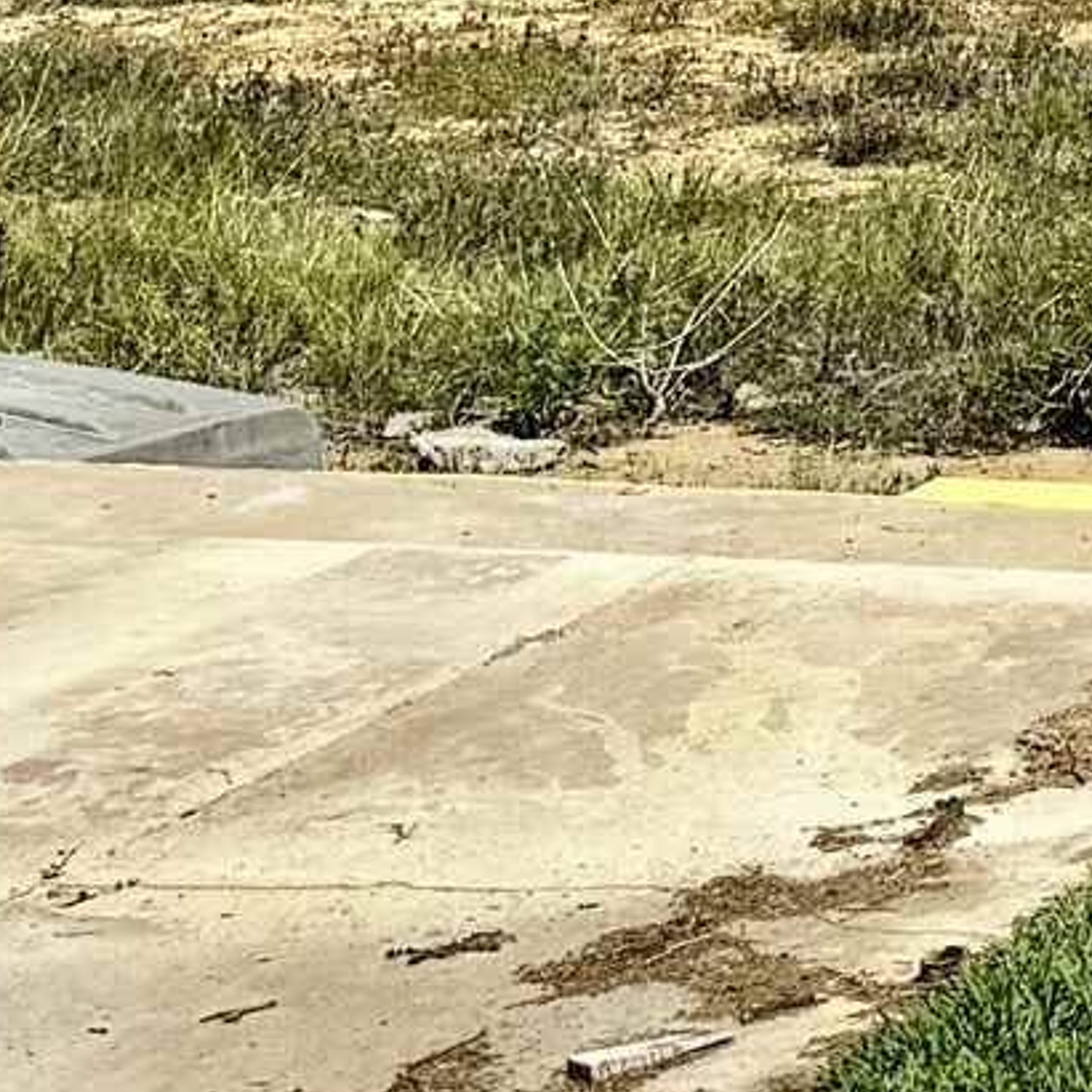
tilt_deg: +2.1
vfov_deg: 9.7
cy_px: -1550
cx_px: 2991
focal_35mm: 159
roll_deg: +0.0
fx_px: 5675
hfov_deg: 9.3
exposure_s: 1/9009
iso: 80
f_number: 1.78
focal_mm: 6.76
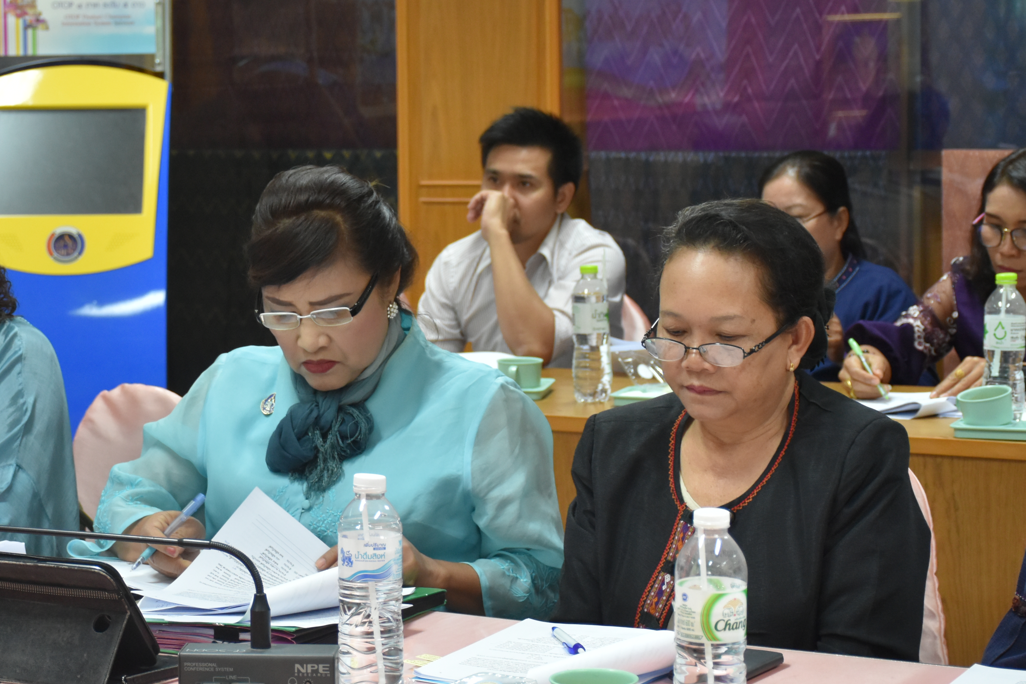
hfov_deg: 22.7
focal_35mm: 89
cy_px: 341
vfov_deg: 15.4
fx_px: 2536
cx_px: 317
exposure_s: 1/60
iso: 1100
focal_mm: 42
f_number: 4.5
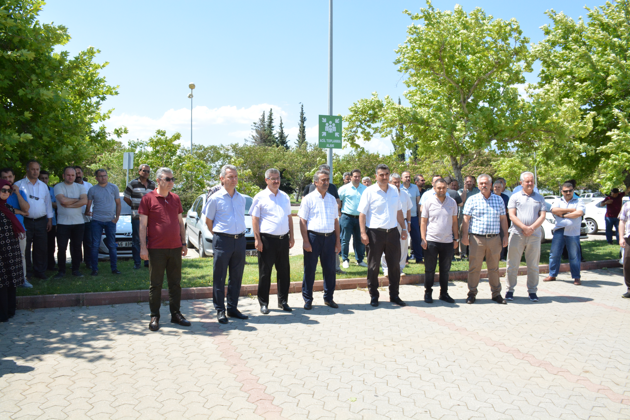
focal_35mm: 27
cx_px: 315
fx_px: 472
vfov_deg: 47.9
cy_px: 210
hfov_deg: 67.4
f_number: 13
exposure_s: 1/500
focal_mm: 18
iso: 1250
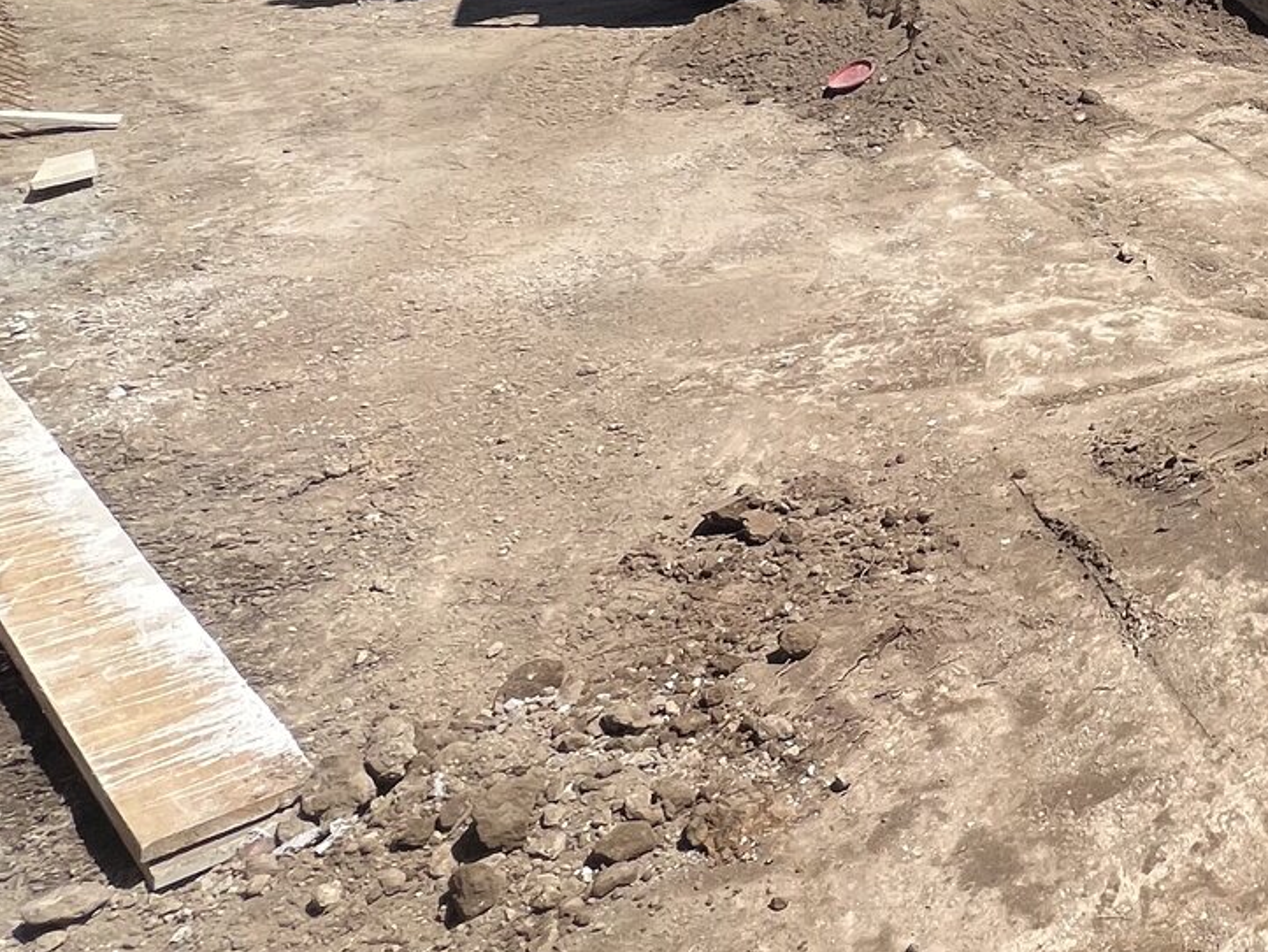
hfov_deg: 39.6
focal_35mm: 36
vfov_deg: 36.6
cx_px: 1461
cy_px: 54
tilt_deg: -15.8
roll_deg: +1.8
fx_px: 1319
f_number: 1.8
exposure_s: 1/2273
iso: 32
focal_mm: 1.57
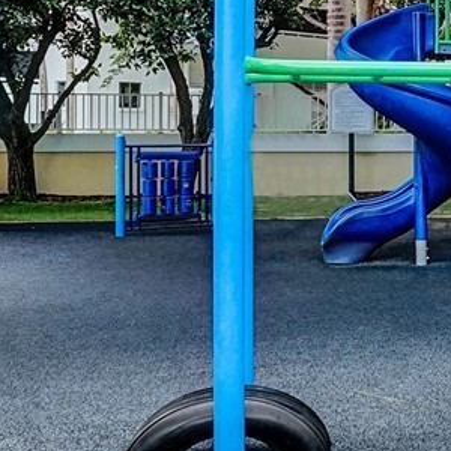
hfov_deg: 20.6
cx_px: 577
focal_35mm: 77
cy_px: 107
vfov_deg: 22.2
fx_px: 1135
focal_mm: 16
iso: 1250
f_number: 9
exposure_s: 1/400
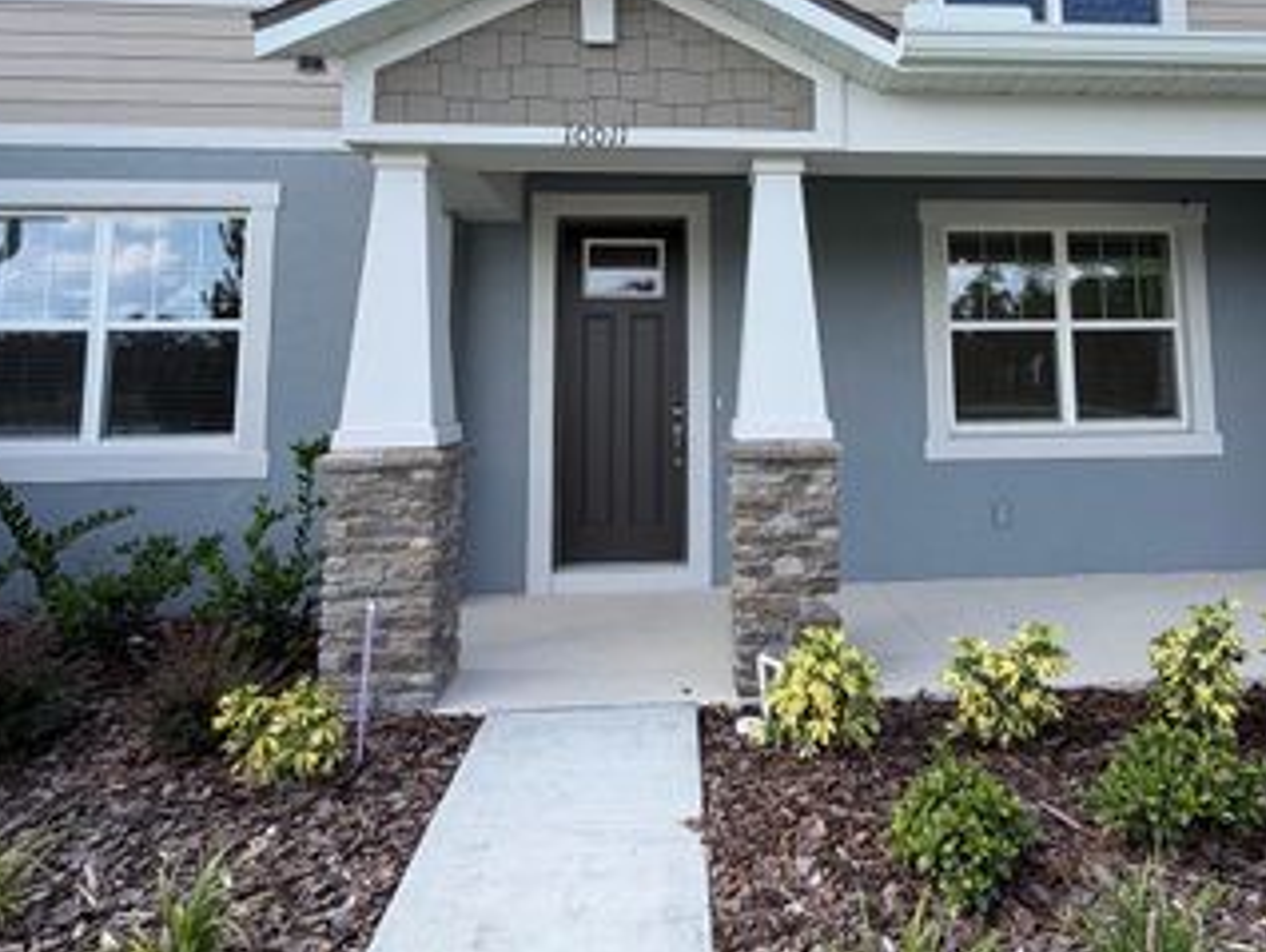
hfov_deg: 75.7
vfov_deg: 59.4
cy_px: 301
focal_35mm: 22
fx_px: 805
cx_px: 740
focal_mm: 2.22
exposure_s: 1/502
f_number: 2.2
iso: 50
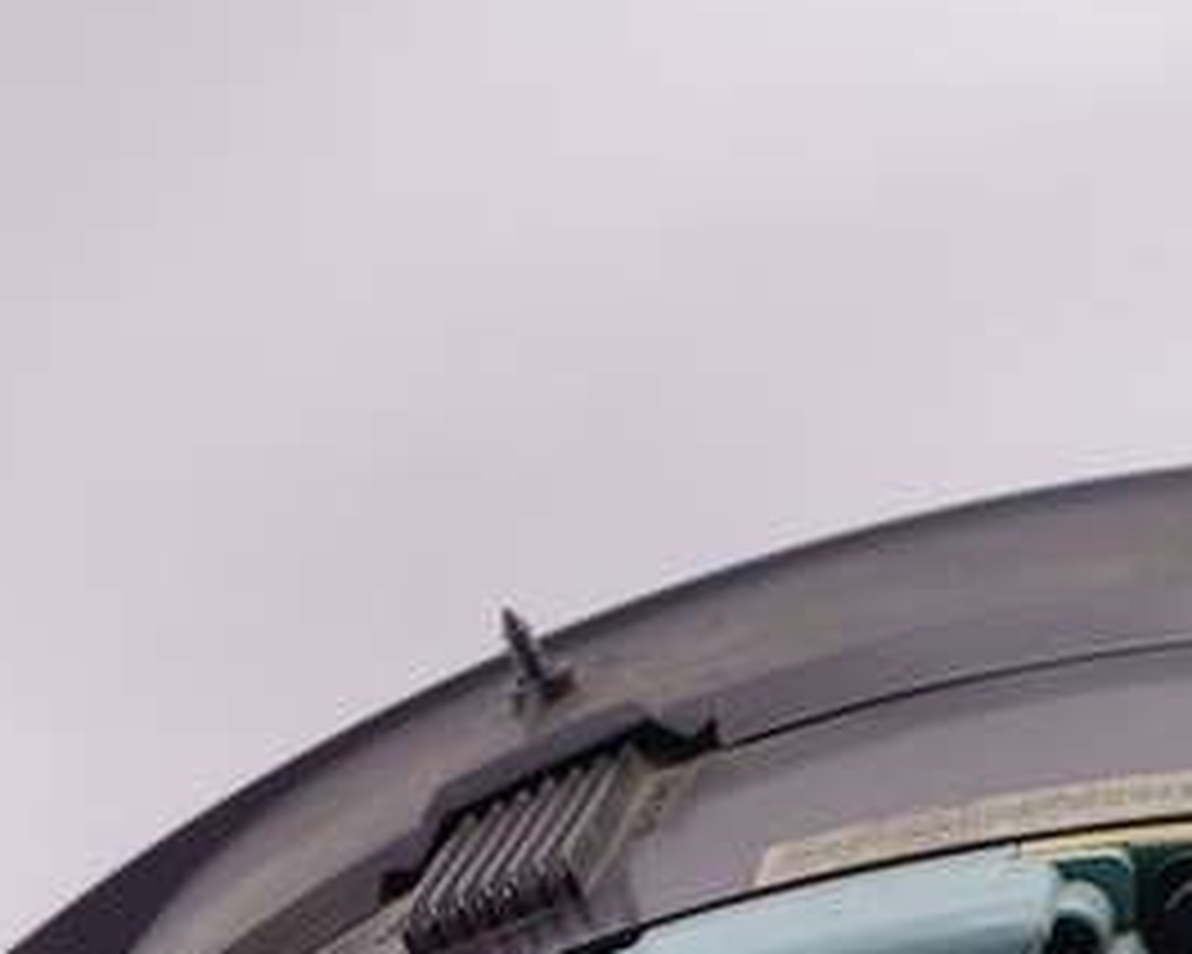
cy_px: 1208
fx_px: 5539
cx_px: 1390
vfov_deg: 9.7
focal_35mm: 157
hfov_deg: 12.0
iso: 125
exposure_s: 1/60
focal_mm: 20.19
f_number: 3.5
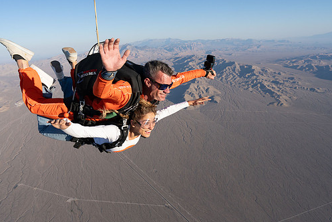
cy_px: 107
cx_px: 144
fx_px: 258
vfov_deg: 46.4
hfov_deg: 65.2
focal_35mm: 28
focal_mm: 24
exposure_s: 1/2000
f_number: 7.1
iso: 800
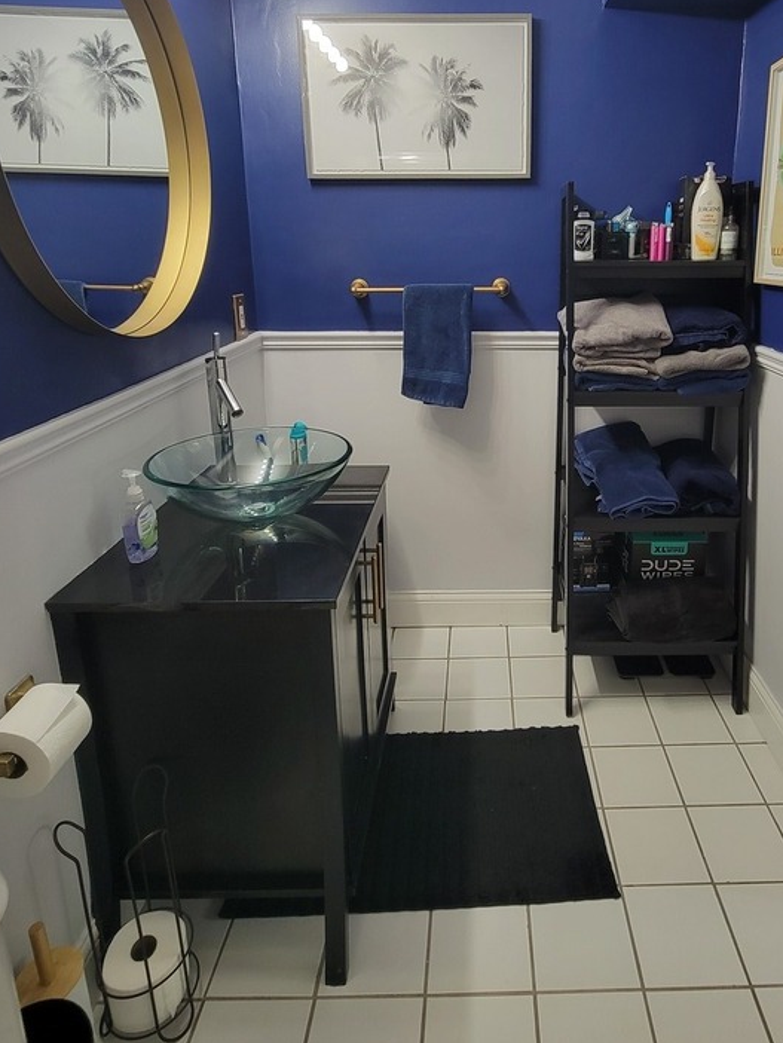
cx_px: 493
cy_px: 401
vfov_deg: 80.4
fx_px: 603
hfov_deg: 65.0
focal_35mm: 20
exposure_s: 1/60
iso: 125
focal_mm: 2.2
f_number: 2.2
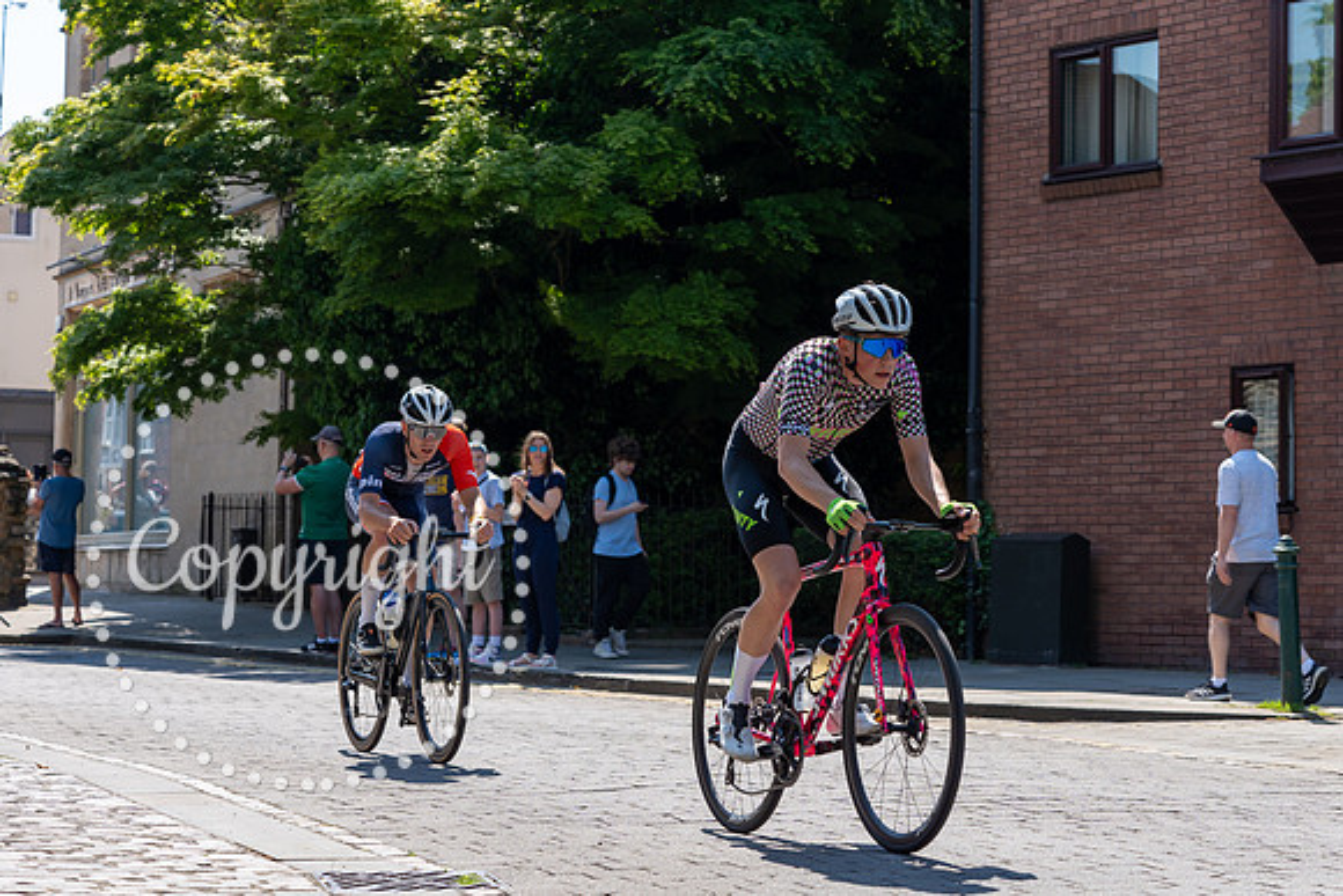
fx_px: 3170
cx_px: 828
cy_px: 347
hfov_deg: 23.9
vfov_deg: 16.1
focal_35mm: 85
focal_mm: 68
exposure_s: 1/800
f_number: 5
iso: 160
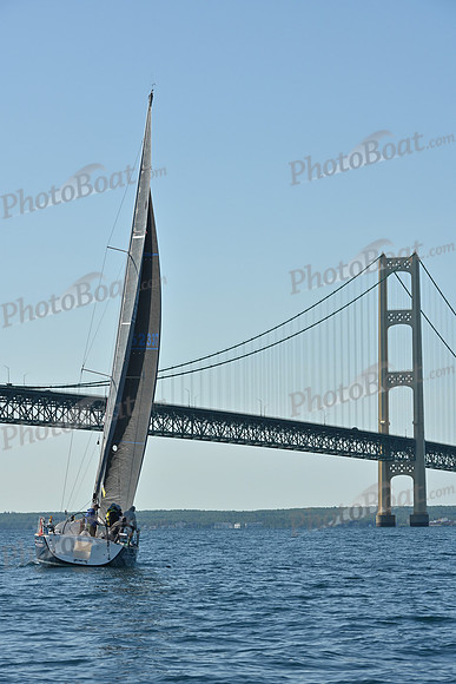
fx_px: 2468
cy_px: 342
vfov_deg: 15.8
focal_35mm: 130
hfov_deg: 10.6
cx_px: 228
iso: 320
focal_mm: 130
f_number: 11
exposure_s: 1/1000
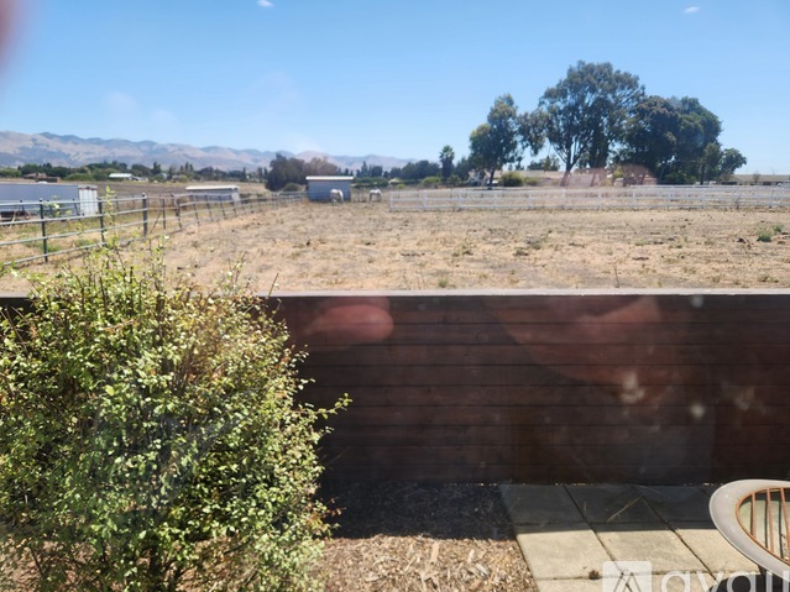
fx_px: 548
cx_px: 390
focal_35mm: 24
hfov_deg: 71.6
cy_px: 302
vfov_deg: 56.8
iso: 20
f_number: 1.8
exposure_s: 1/880
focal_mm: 5.4
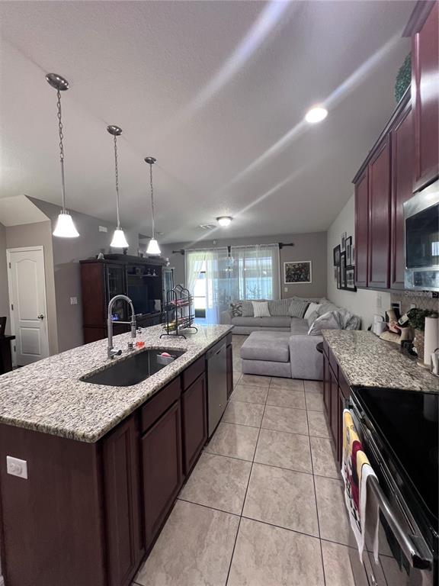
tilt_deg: -1.8
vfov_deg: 106.2
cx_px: 220
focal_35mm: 13
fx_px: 220
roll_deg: +1.4
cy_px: 293
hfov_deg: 89.9
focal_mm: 1.57
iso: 250
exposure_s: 1/60
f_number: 1.8
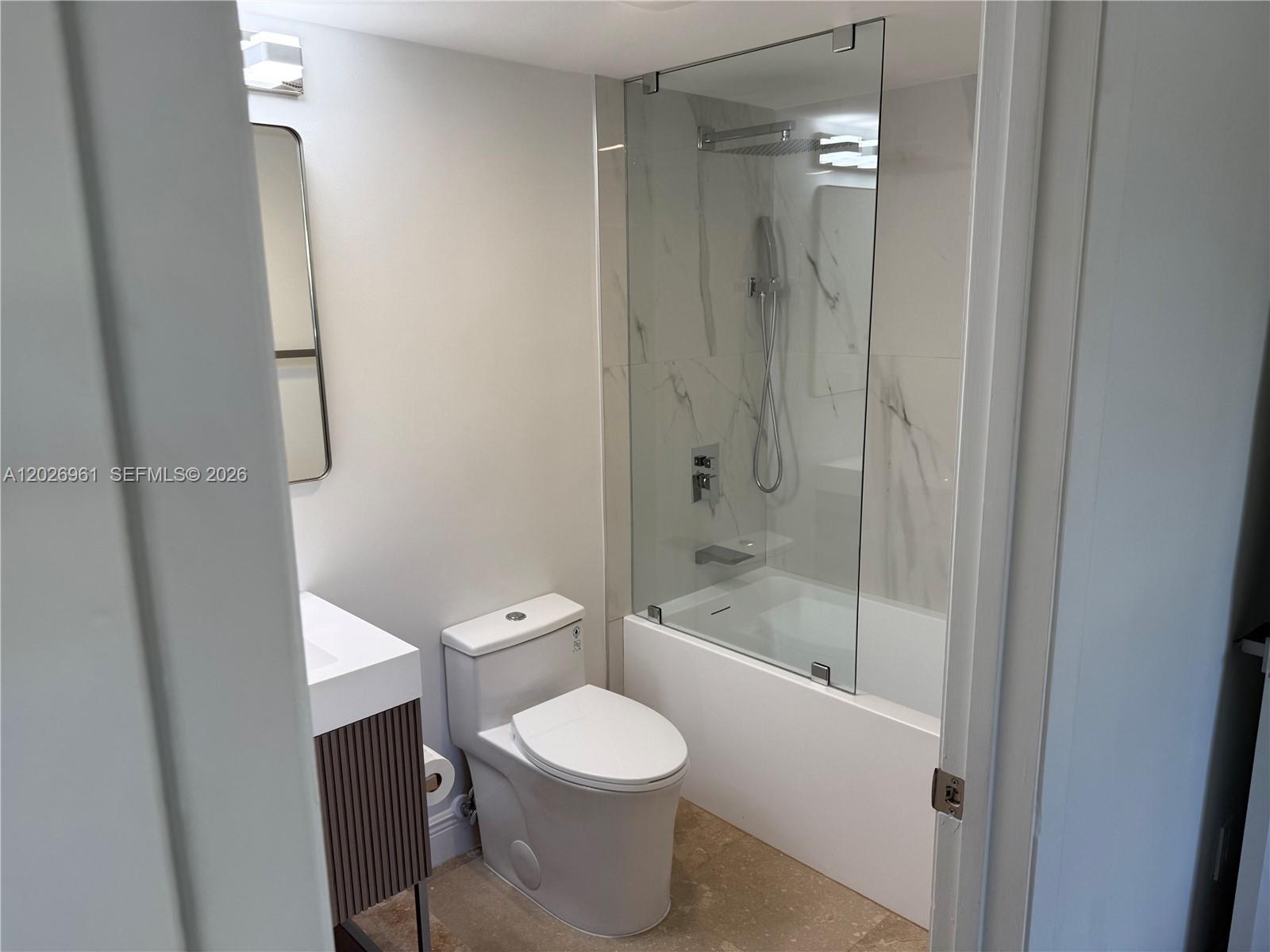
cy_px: 476
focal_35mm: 24
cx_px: 635
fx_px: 881
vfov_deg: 56.8
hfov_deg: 71.6
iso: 80
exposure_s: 1/183
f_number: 1.78
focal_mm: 6.76
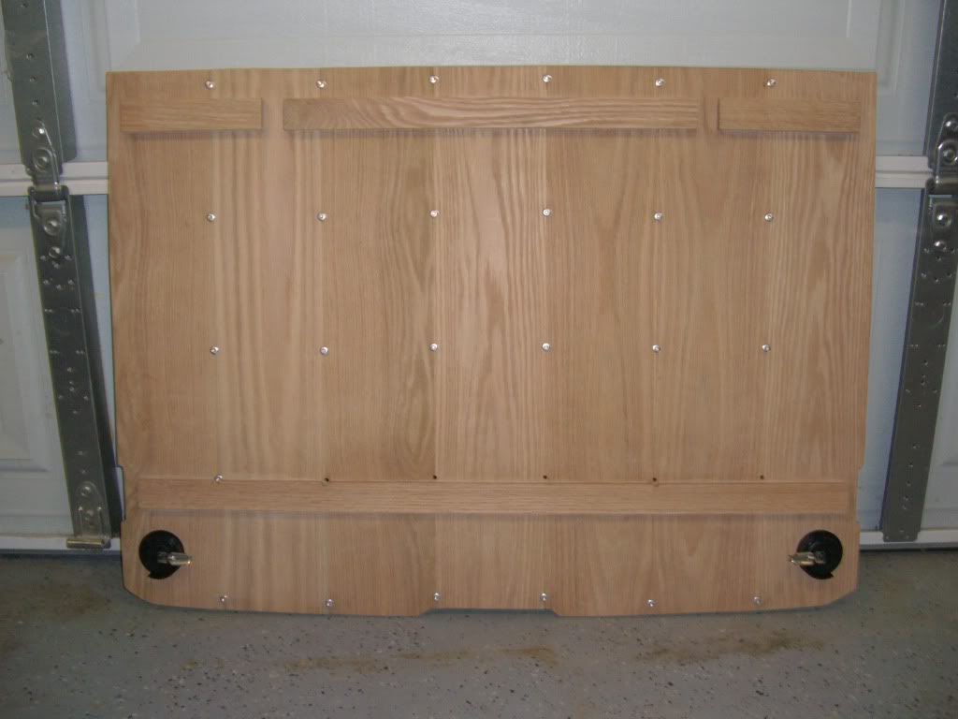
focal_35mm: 38
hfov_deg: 49.0
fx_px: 1052
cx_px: 479
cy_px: 360
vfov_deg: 37.7
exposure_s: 1/60
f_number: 2.8
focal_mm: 7.9
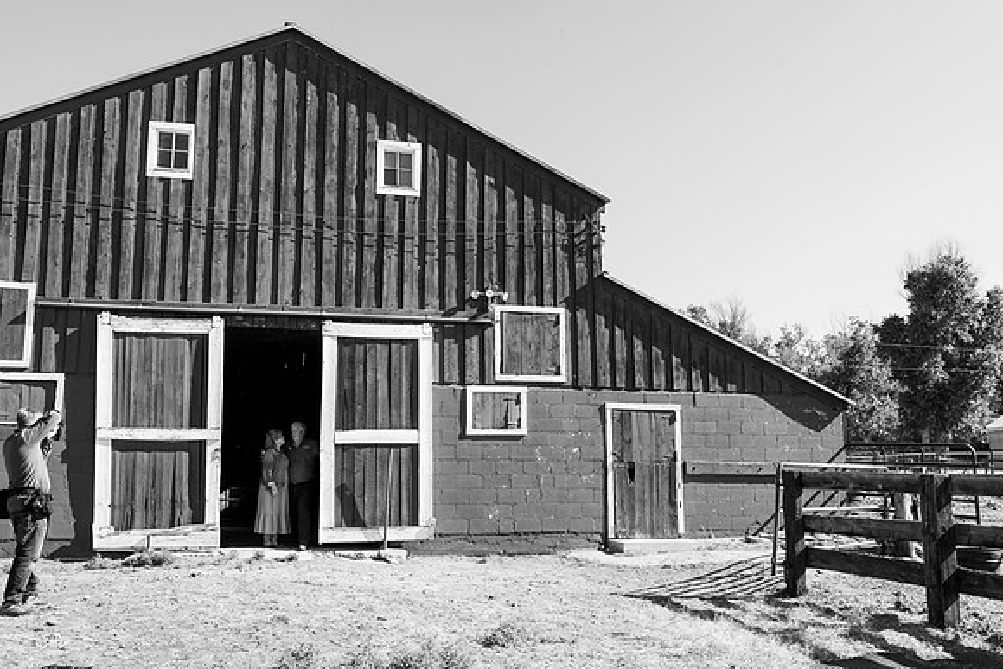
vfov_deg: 37.9
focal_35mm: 35
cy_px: 334
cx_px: 502
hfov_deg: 54.4
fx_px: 975
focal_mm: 35
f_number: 4.5
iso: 200
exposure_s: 1/500
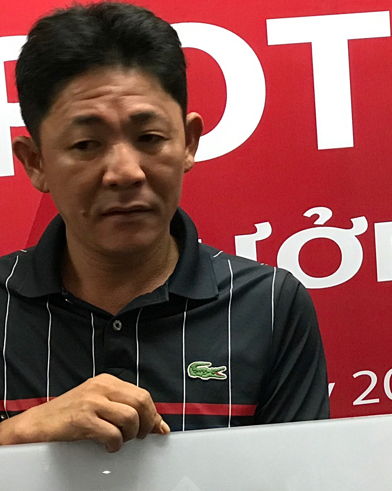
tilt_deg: -12.0
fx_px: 1784
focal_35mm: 123
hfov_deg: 12.5
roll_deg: +3.8
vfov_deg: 15.6
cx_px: 299
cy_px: 352
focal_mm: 6.6
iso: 320
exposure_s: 1/50
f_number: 2.8
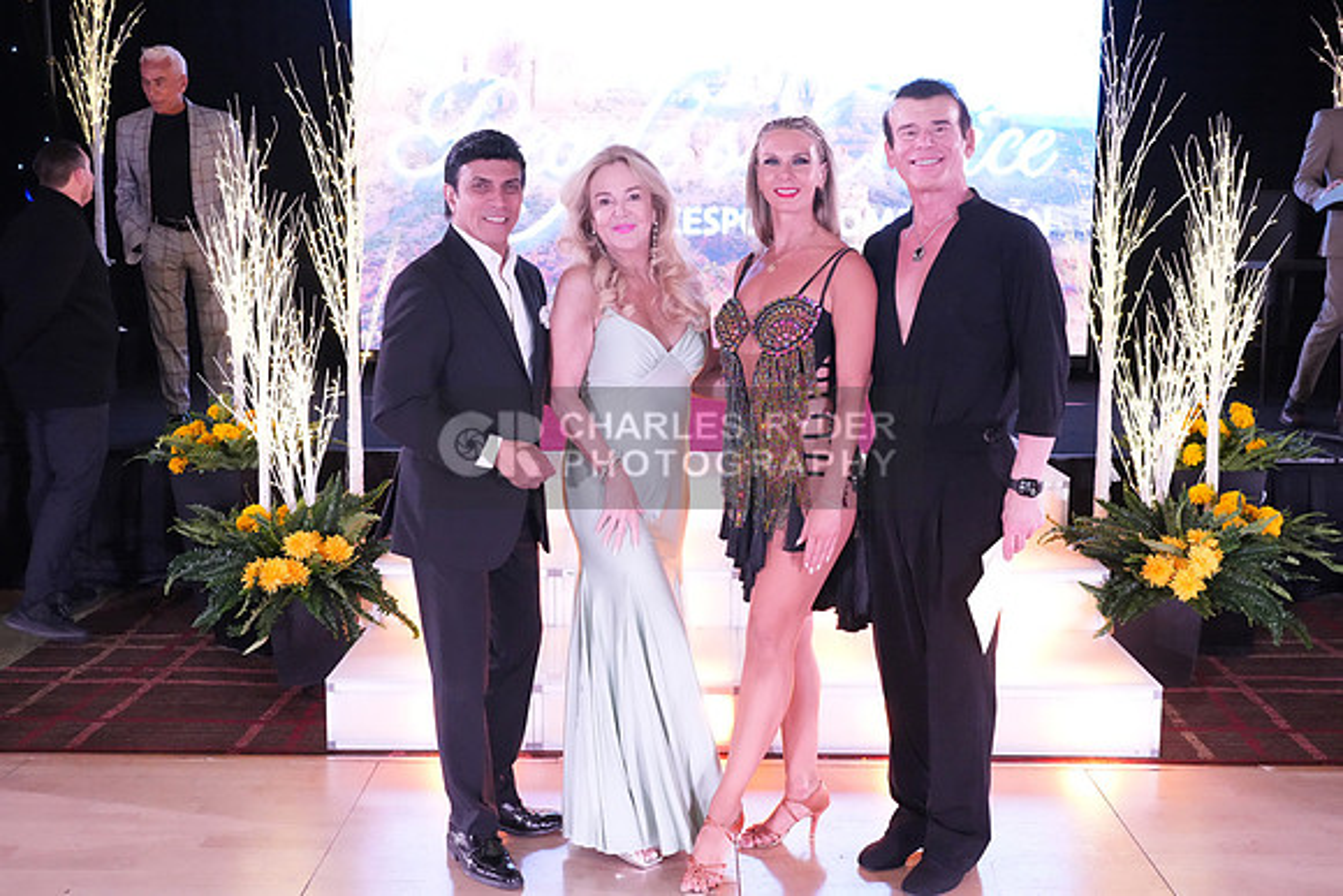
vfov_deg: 36.0
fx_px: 1381
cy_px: 448
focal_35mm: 37
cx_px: 672
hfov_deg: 51.9
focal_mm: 37
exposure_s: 1/200
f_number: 5.6
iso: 10000
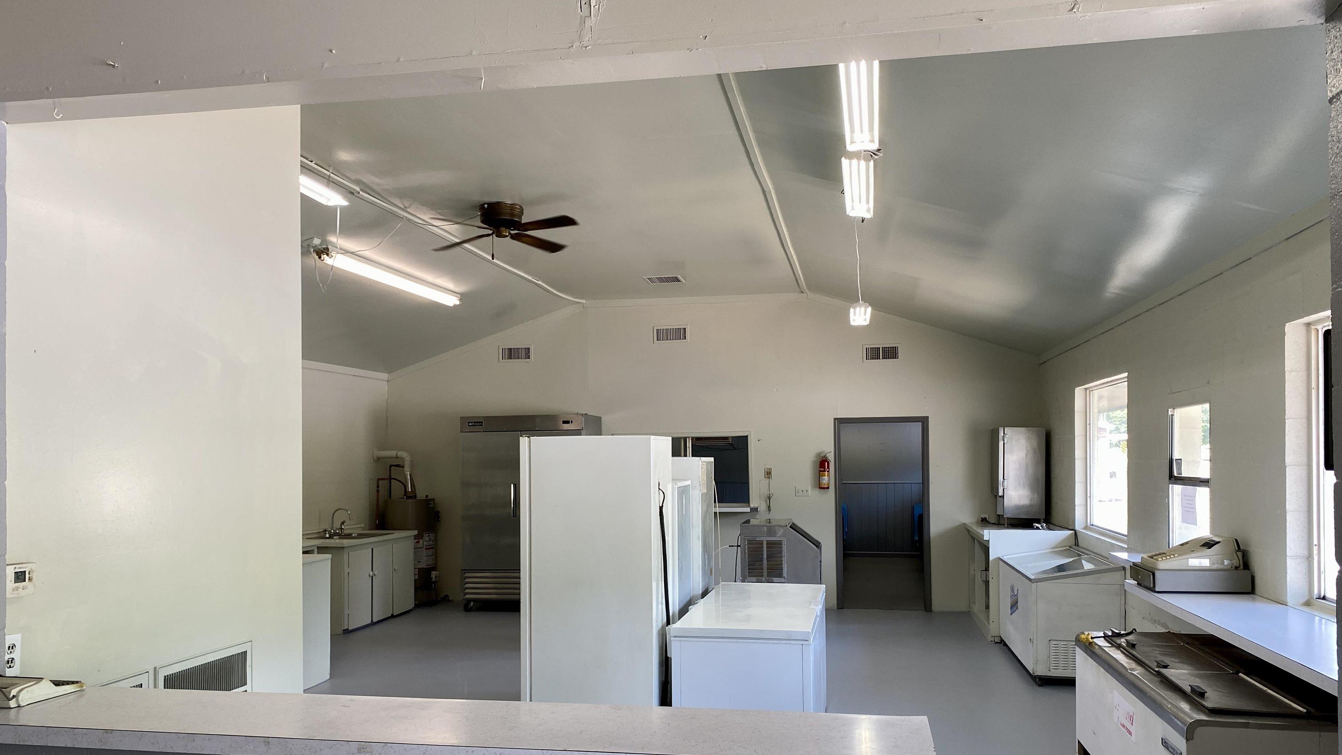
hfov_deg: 66.1
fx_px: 1032
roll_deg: -0.3
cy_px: 446
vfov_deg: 40.0
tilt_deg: -0.5
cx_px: 671
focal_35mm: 29
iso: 64
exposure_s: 1/120
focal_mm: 4.25
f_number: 1.8
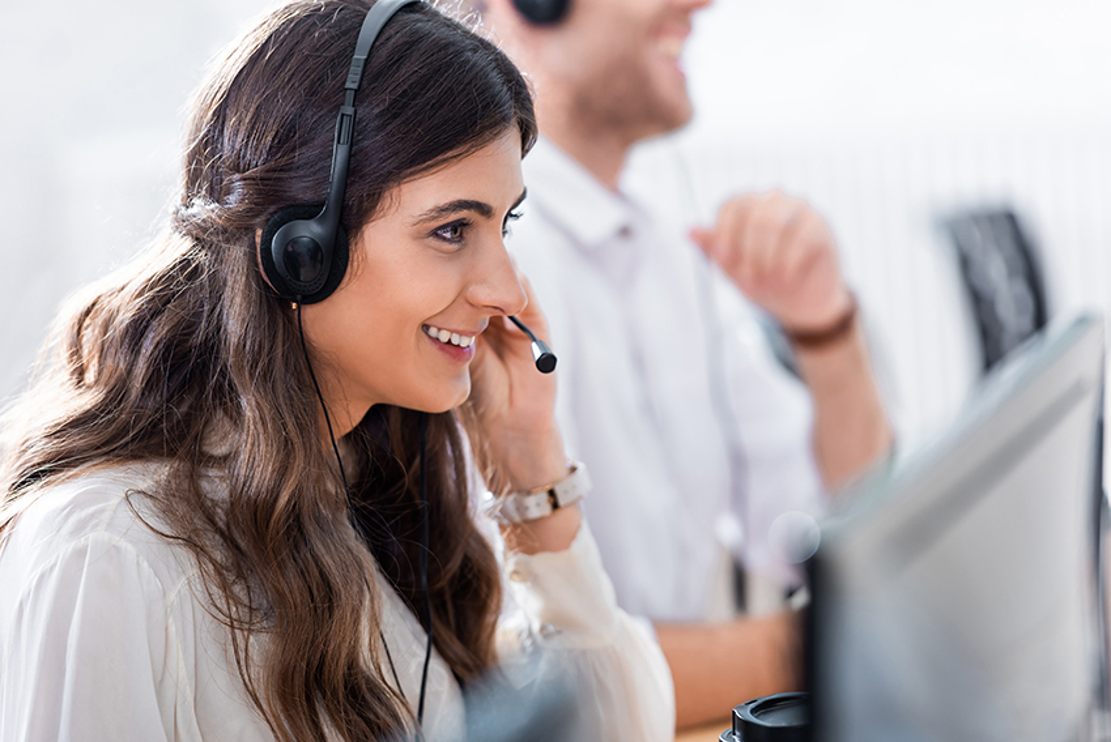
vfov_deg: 7.6
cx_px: 556
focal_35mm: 180
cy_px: 371
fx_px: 5559
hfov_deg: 11.4
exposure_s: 1/200
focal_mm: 180
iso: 200
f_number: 3.5
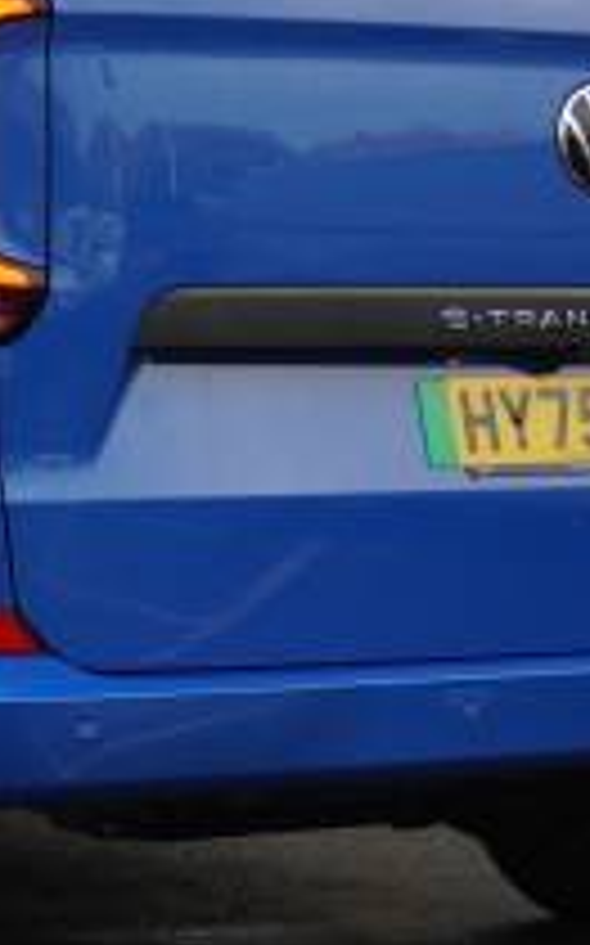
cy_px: 297
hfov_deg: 9.0
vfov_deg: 14.4
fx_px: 3724
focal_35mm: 145
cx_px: -77
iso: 800
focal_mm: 31
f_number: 4.5
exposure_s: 1/200
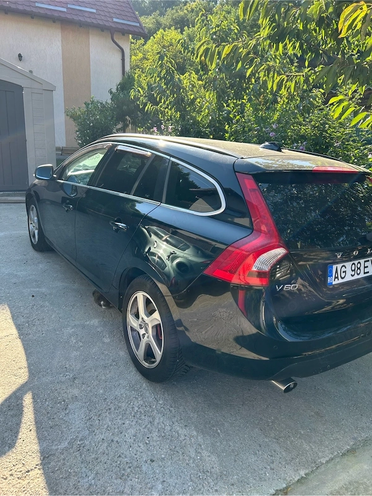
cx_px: 186
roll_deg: -1.6
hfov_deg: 53.1
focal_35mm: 26
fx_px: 373
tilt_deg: -12.1
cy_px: 248
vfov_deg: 67.3
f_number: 1.5
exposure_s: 1/728
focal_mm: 5.7
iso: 50
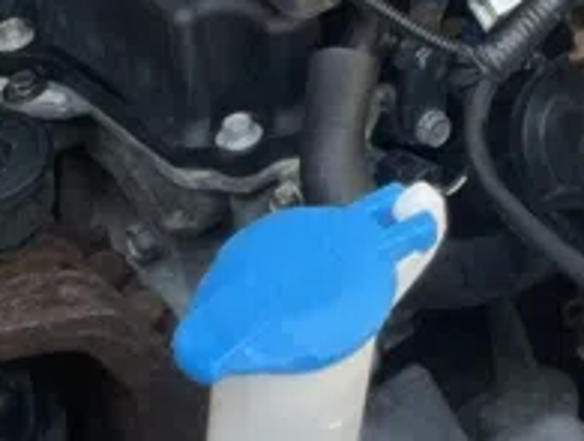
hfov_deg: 14.6
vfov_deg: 9.9
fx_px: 2214
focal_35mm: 131
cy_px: -639
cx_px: 689
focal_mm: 5.1
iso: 32
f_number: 1.6
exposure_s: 1/177
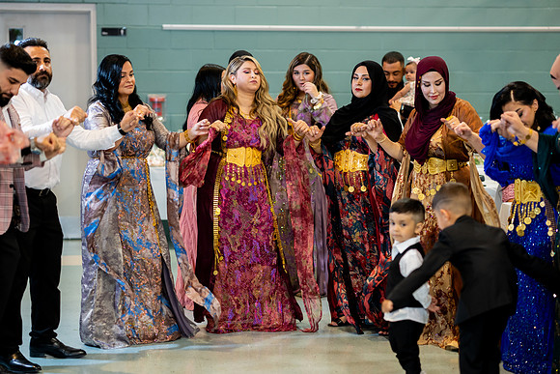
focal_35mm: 85
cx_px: 280
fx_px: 1322
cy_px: 187
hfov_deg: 23.9
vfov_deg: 16.1
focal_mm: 85
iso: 640
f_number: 2
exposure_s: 1/200
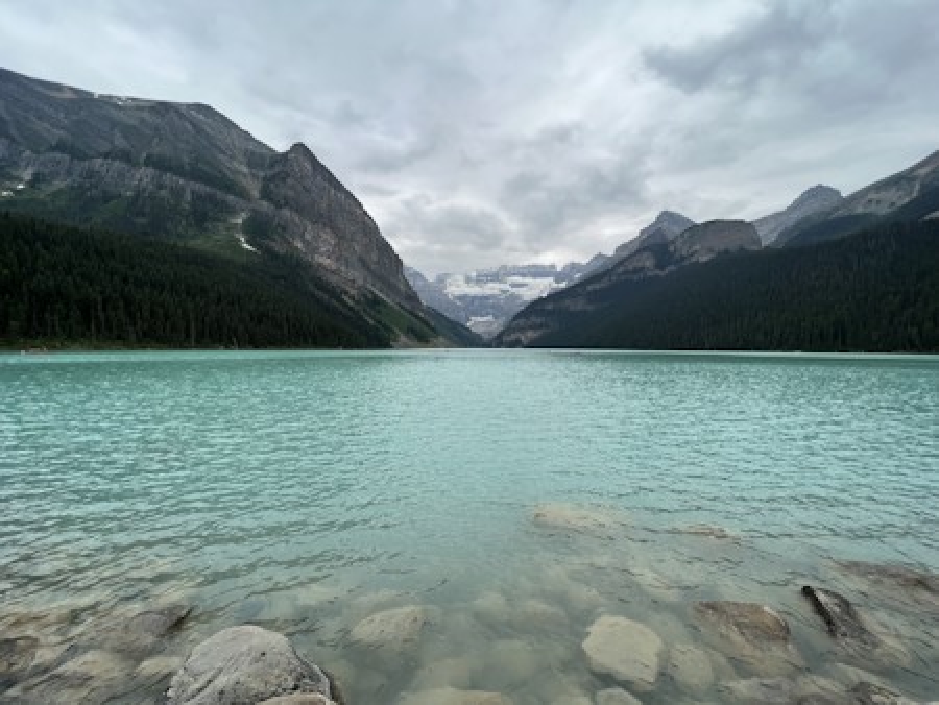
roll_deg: -0.4
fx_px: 353
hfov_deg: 106.2
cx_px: 470
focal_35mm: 13
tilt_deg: -0.1
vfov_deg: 90.0
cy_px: 352
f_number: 1.8
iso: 32
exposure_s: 1/335
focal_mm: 1.57
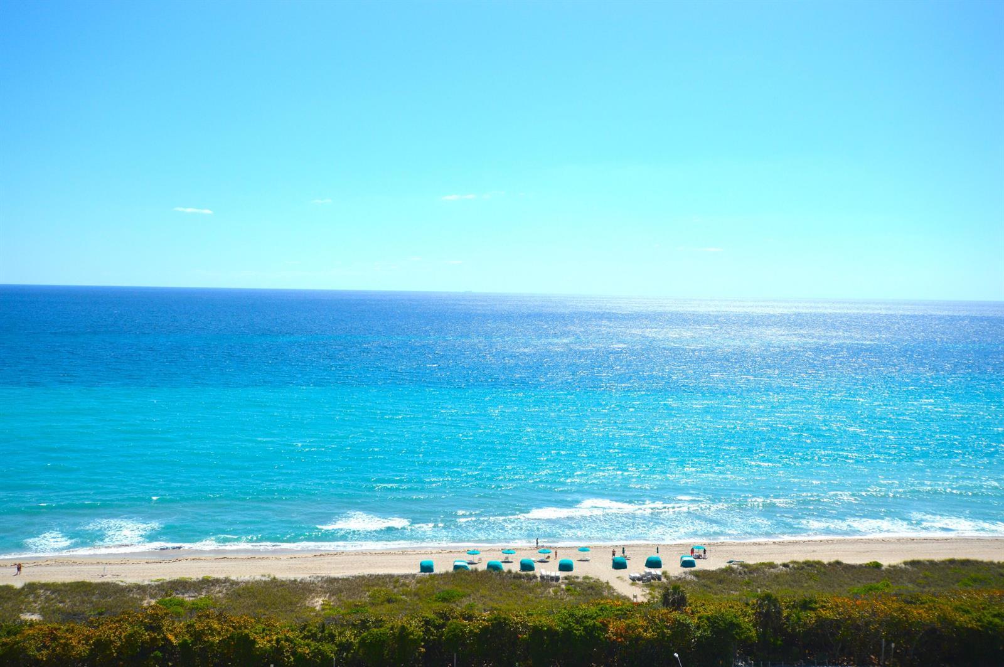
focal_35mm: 36
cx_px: 502
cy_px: 334
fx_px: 1003
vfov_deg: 36.8
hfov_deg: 53.2
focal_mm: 24
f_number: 9
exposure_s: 1/400
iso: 100
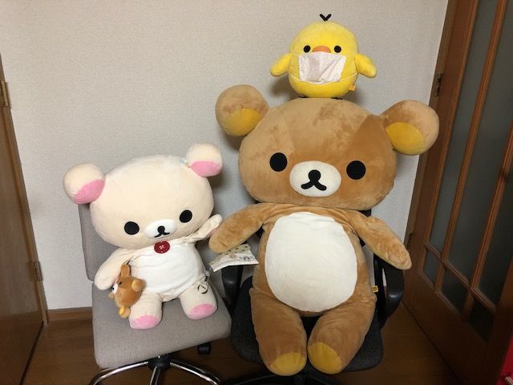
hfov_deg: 63.4
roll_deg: -0.5
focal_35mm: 28
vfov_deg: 49.7
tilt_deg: -21.6
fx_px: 415
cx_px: 256
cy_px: 192
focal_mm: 3.99
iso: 100
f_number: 1.8
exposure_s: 1/12
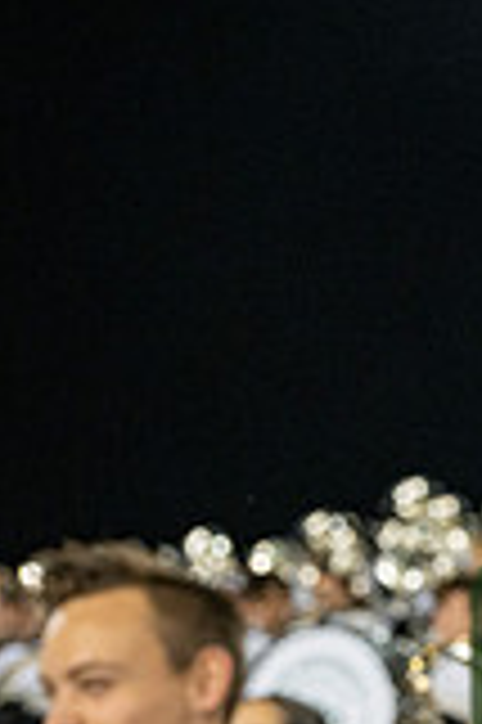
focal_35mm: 67
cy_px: 679
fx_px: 1348
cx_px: 671
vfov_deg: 28.7
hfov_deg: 18.5
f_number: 3.2
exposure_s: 1/500
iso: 2000
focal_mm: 24
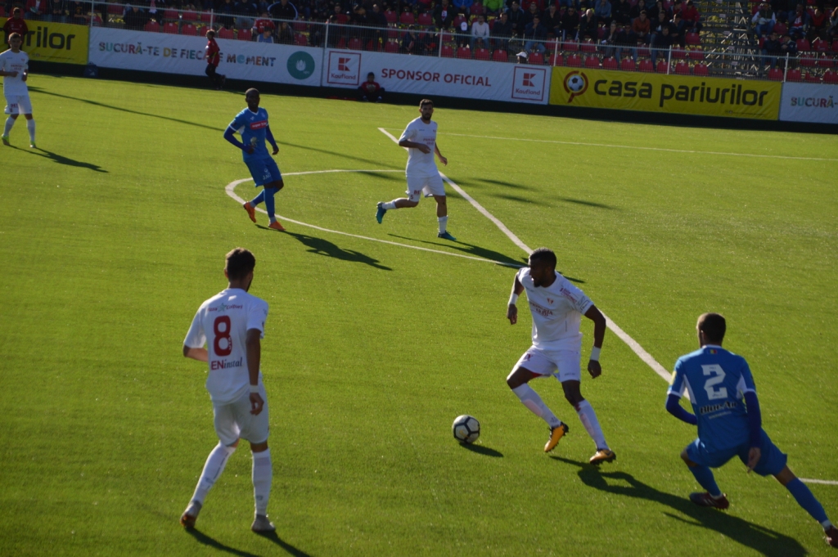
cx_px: 419
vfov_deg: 10.7
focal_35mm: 128
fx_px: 2965
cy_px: 278
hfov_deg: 16.1
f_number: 5.3
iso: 400
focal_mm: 85
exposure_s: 1/1000
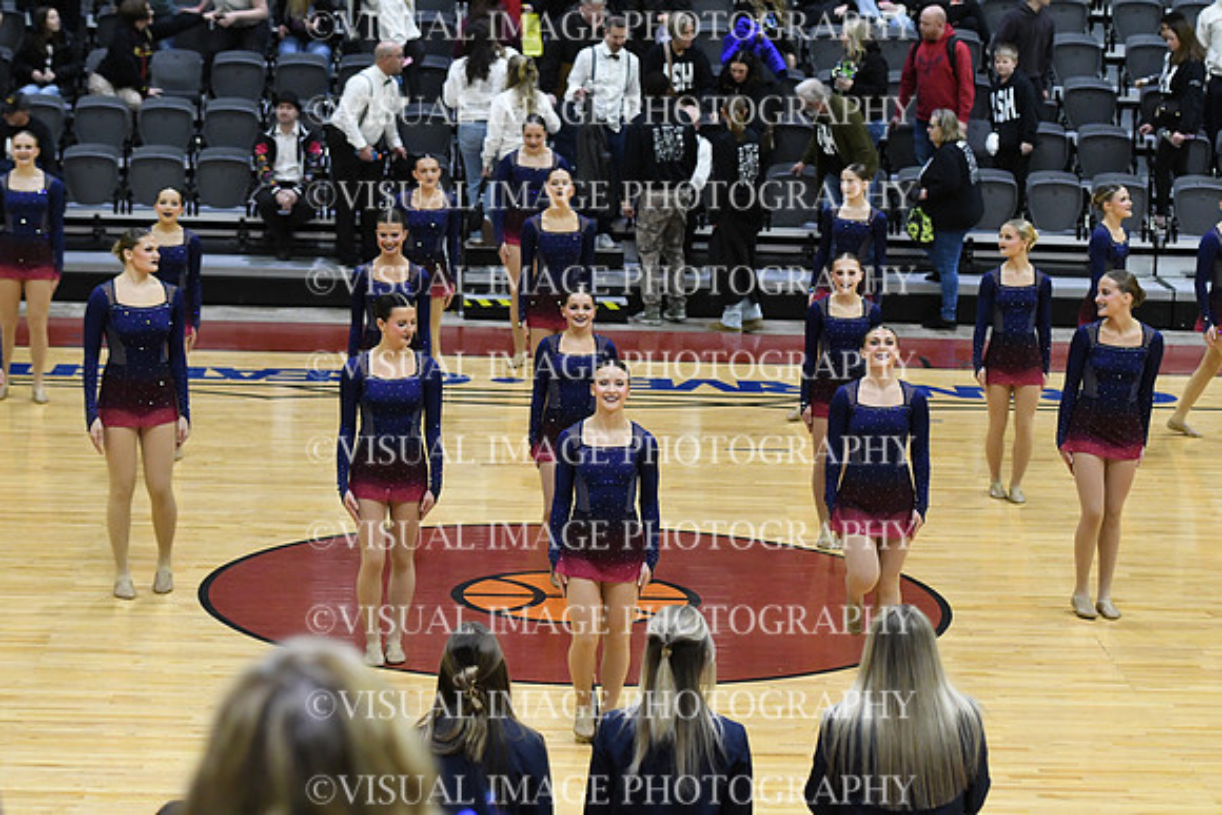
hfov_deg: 19.5
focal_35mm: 105
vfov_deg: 13.0
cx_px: 611
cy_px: 408
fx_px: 3565
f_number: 3.5
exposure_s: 1/400
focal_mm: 70
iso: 4000
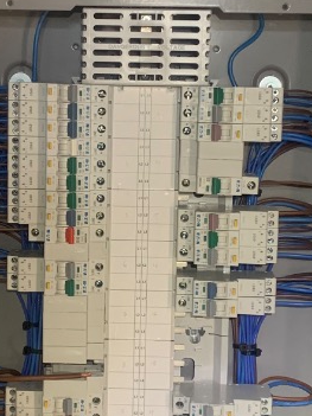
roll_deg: -1.1
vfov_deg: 22.0
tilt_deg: -7.6
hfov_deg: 16.6
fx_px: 1070
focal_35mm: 89
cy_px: 224
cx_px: 119
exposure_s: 1/49
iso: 250
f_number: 1.8
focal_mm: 4.25
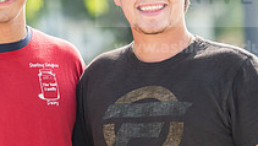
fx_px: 2369
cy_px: 73
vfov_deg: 3.5
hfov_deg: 6.2
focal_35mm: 346
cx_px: 59
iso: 100
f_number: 3.5
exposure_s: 1/320
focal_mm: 120
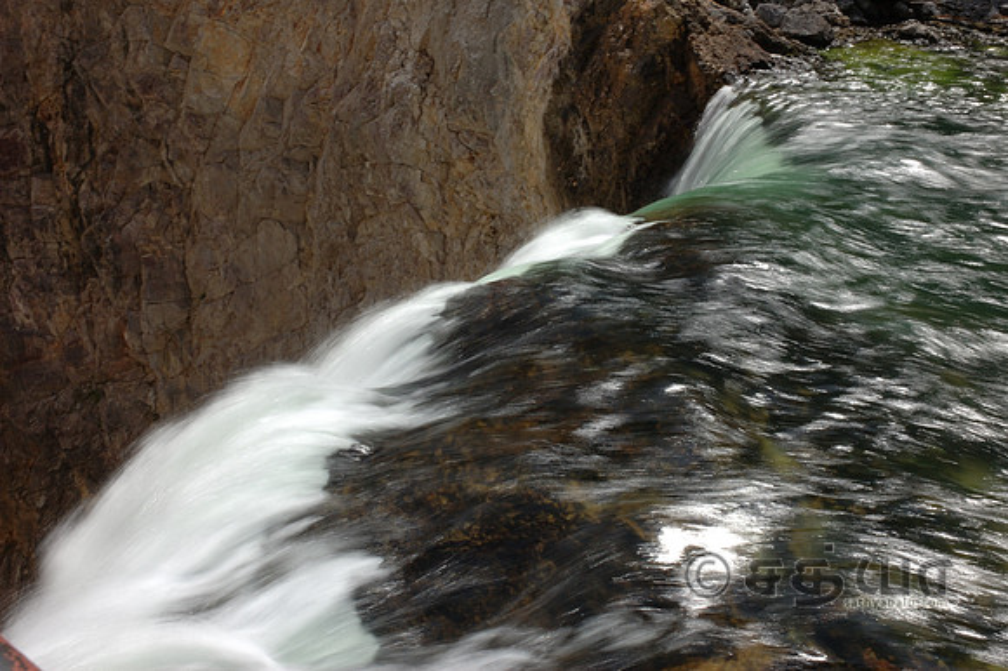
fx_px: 1427
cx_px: 504
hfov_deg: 38.9
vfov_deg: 26.5
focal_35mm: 51
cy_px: 336
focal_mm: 34
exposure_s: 1/10
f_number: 25
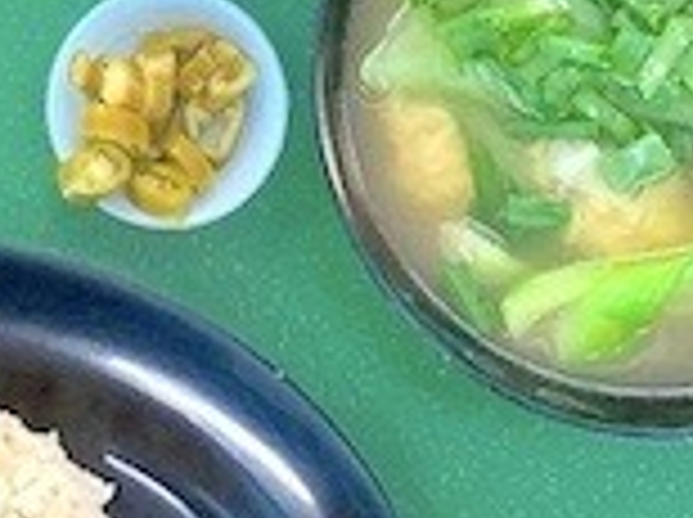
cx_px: 189
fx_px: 2539
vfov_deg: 10.7
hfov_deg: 15.5
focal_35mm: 127
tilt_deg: -74.6
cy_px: -511
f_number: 1.8
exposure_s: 1/33
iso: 250
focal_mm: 4.25
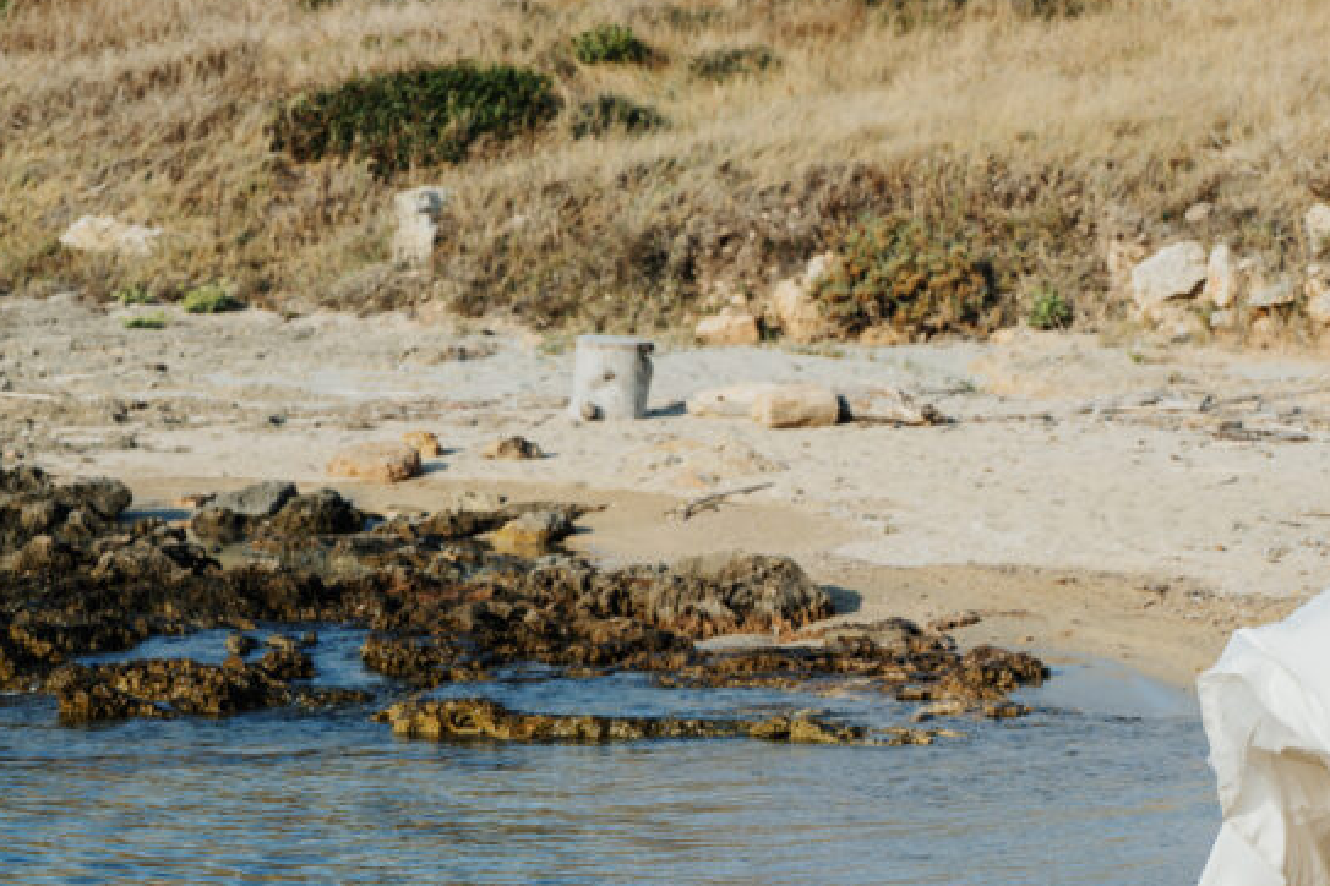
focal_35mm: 129
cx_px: 840
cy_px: 447
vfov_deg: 10.6
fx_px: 4765
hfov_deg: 15.9
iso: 100
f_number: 5
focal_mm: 70
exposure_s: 1/800
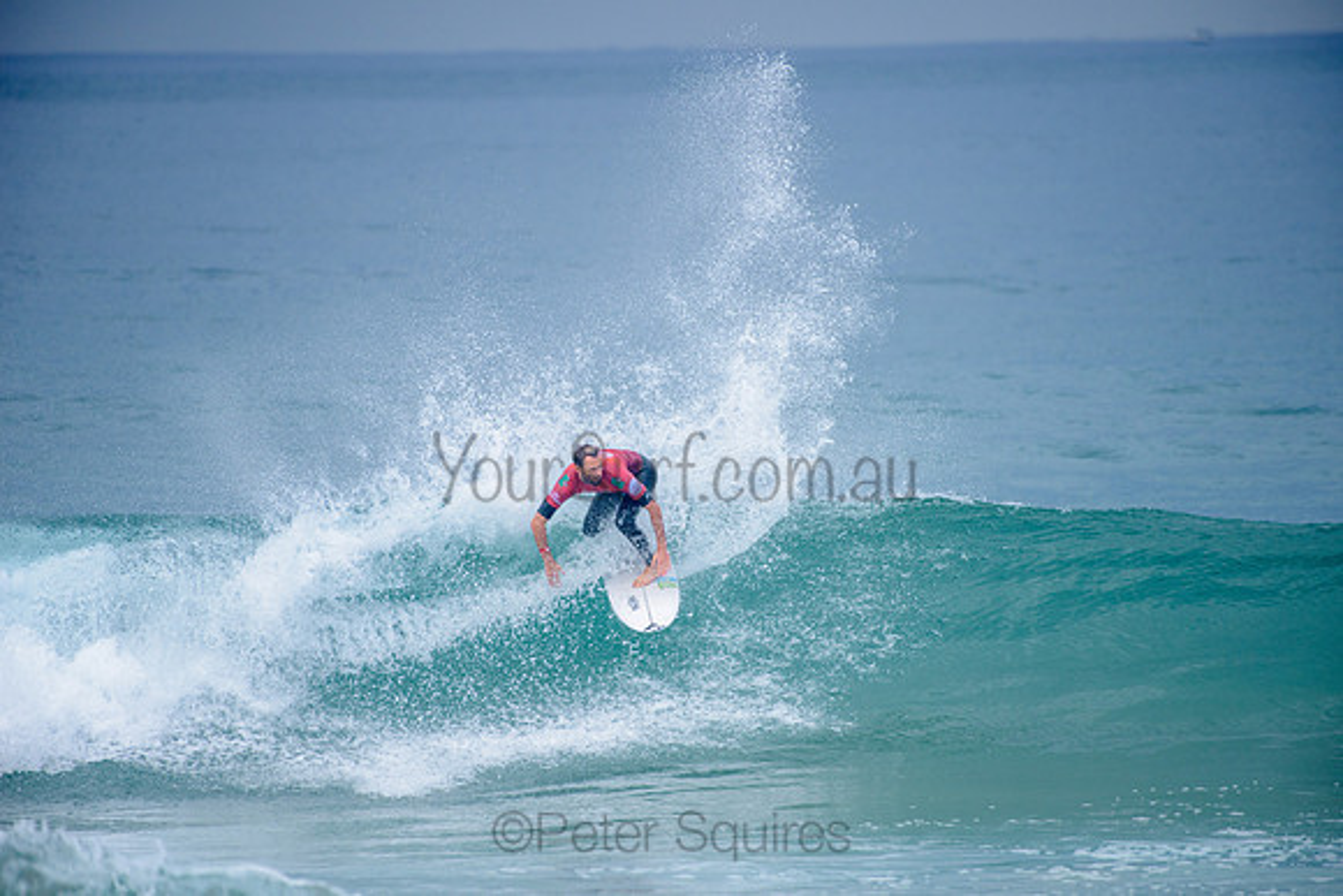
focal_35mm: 500
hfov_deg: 4.1
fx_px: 18656
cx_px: 672
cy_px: 448
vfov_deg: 2.8
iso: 250
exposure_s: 1/2000
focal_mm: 500
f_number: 5.6
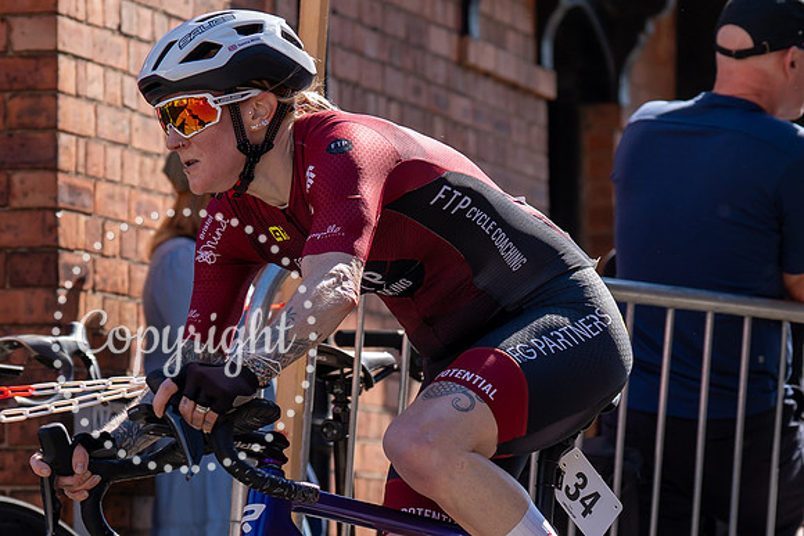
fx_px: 4459
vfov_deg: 6.9
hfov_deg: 10.3
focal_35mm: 200
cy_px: 311
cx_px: 290
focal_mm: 70
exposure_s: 1/1000
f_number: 3.5
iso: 100
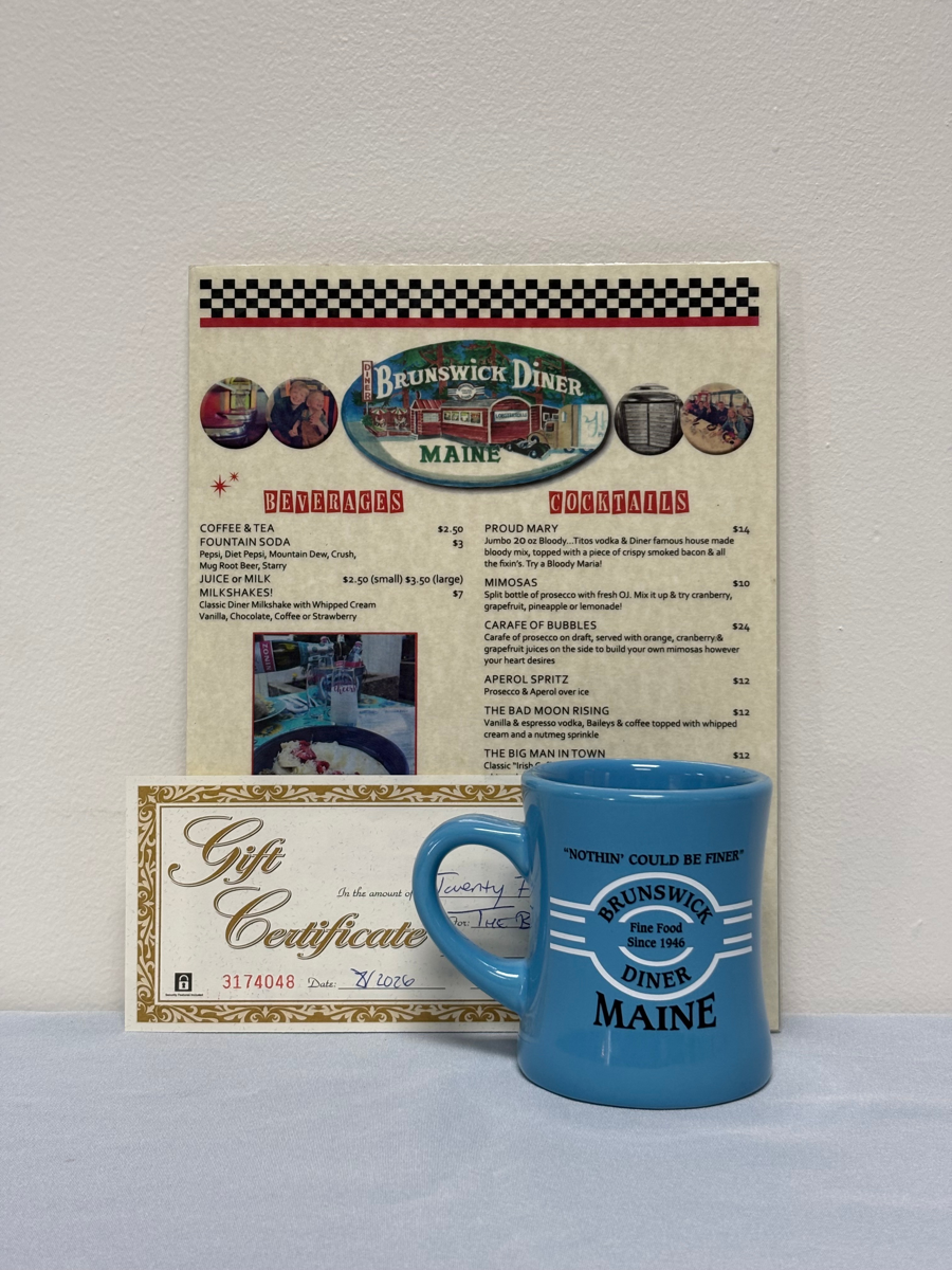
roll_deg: -1.0
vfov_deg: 36.8
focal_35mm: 52
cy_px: 635
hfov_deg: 28.0
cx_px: 476
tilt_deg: -3.3
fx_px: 1907
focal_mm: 5.96
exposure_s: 1/60
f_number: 1.6
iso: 80
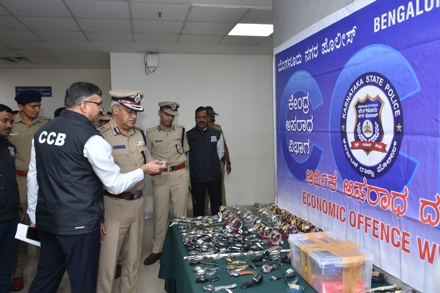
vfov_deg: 43.6
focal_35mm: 30
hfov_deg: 61.9
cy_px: 146
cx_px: 220
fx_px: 367
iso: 400
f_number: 5.6
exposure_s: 1/125
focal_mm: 20
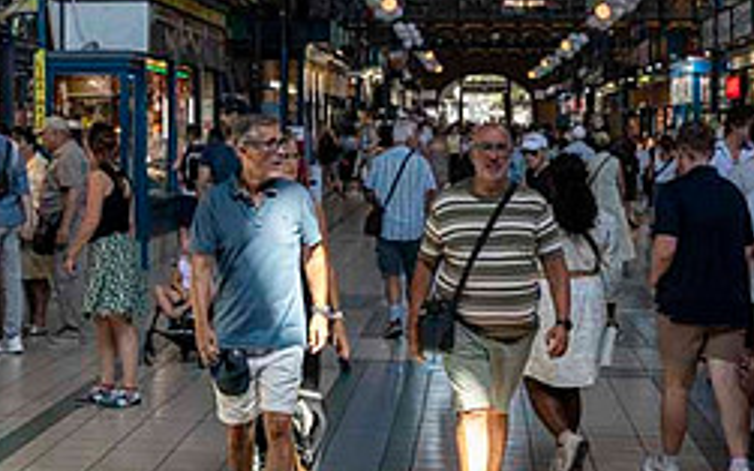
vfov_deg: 11.6
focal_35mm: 113
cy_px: 212
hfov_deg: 18.4
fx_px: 2323
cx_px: 424
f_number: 4.5
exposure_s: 1/100
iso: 220
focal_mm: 48
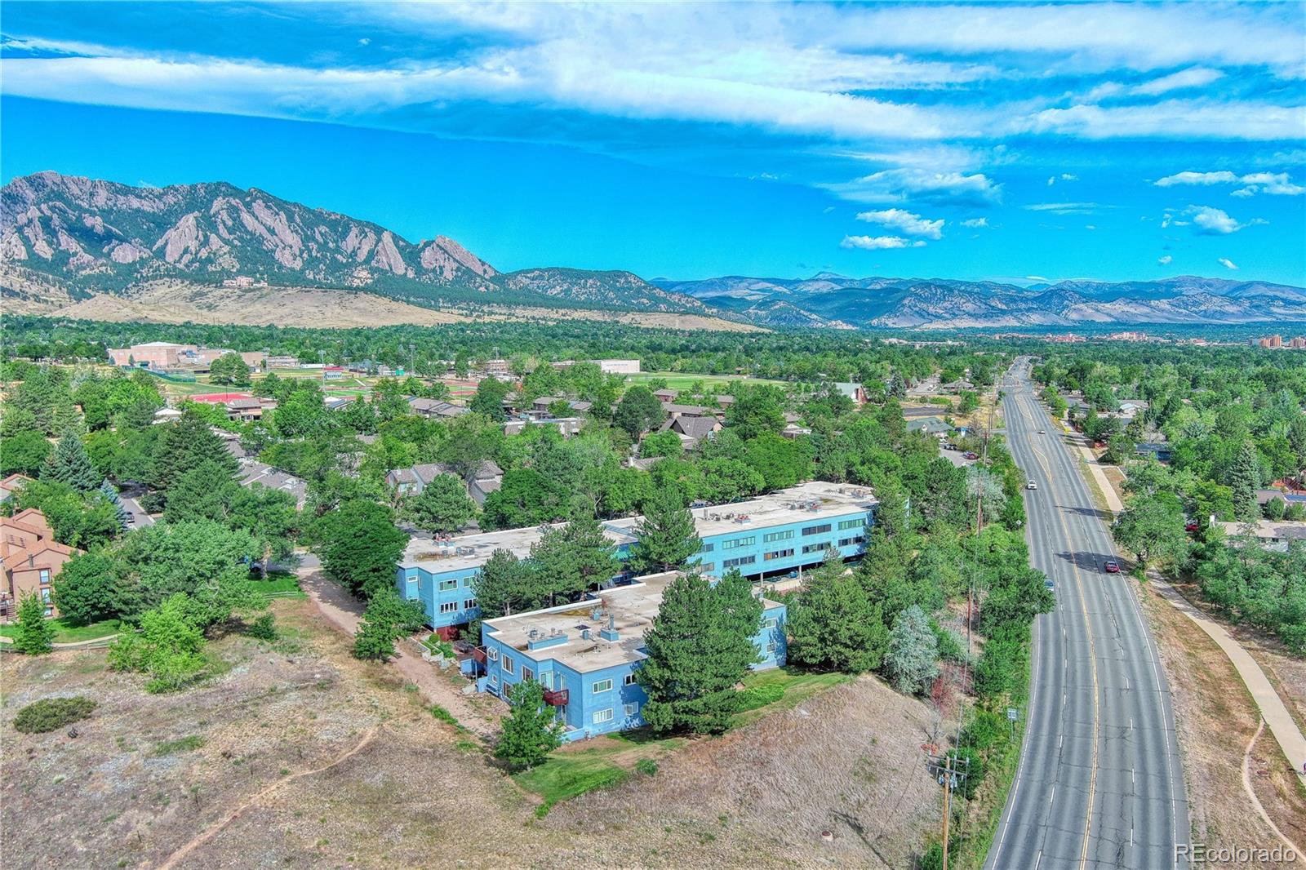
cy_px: 435
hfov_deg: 63.7
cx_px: 653
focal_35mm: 29
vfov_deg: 44.9
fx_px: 1052
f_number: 2.8
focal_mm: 10.6
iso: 101
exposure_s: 1/1462
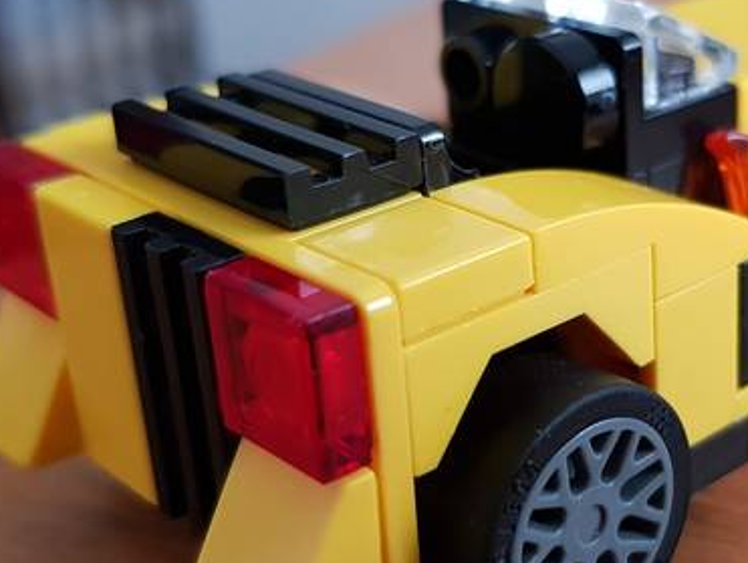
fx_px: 1363
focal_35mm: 63
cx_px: 603
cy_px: 298
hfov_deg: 29.9
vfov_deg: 23.3
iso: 200
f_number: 1.7
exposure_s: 1/15
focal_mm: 4.3
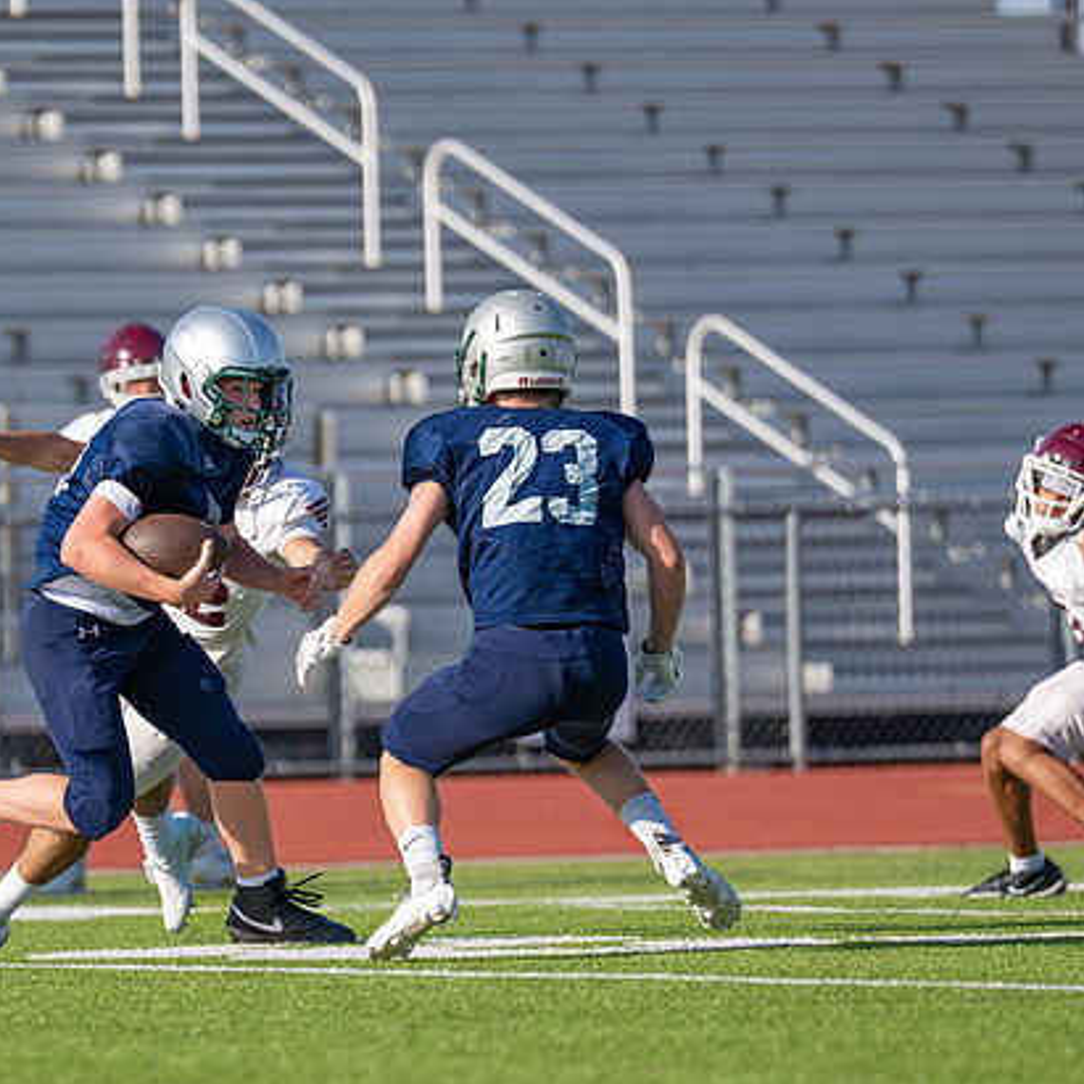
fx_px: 13357
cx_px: 96
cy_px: 606
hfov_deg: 4.6
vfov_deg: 4.6
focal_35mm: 377
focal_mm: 200
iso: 160
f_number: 2.8
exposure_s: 1/2000
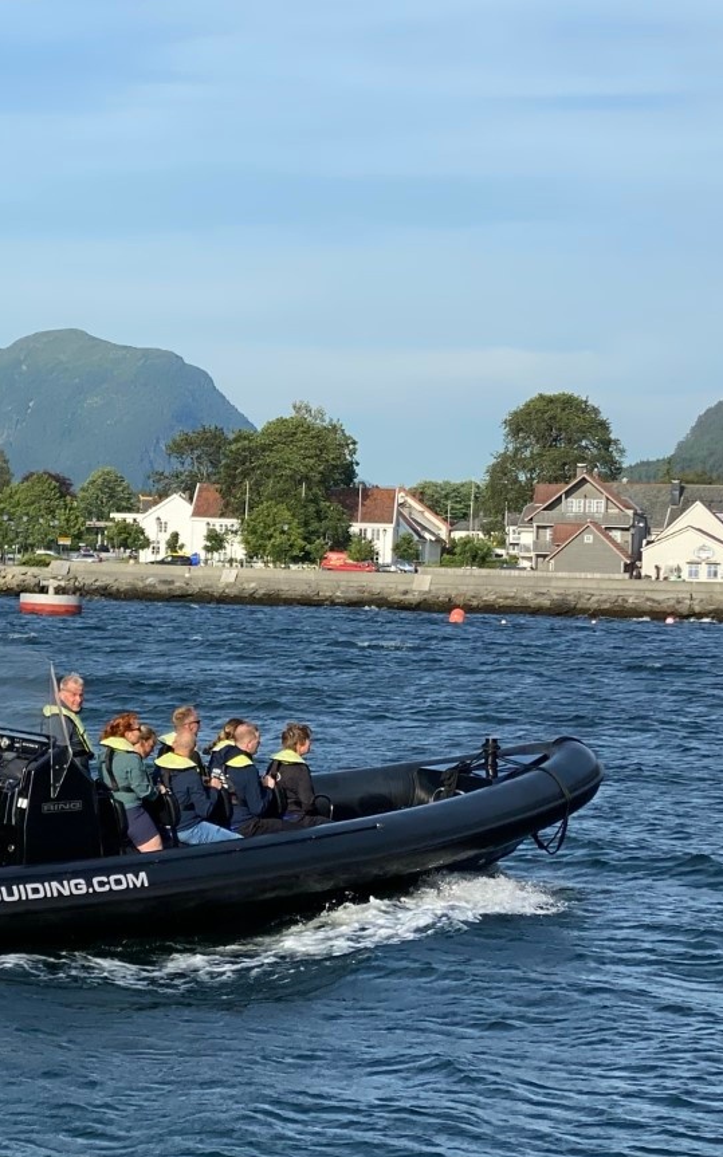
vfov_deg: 22.6
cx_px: 85
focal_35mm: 92
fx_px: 2902
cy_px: 585
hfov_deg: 14.1
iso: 20
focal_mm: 6
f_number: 2
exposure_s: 1/1229
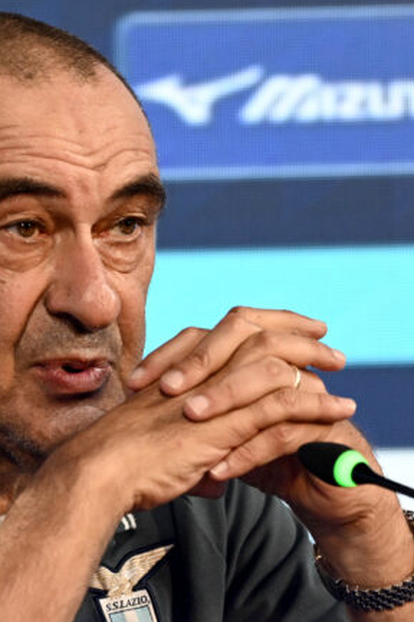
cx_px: -59
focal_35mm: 379
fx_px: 6537
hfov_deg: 3.6
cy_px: 437
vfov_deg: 5.4
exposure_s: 1/125
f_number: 5
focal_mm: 160
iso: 2500
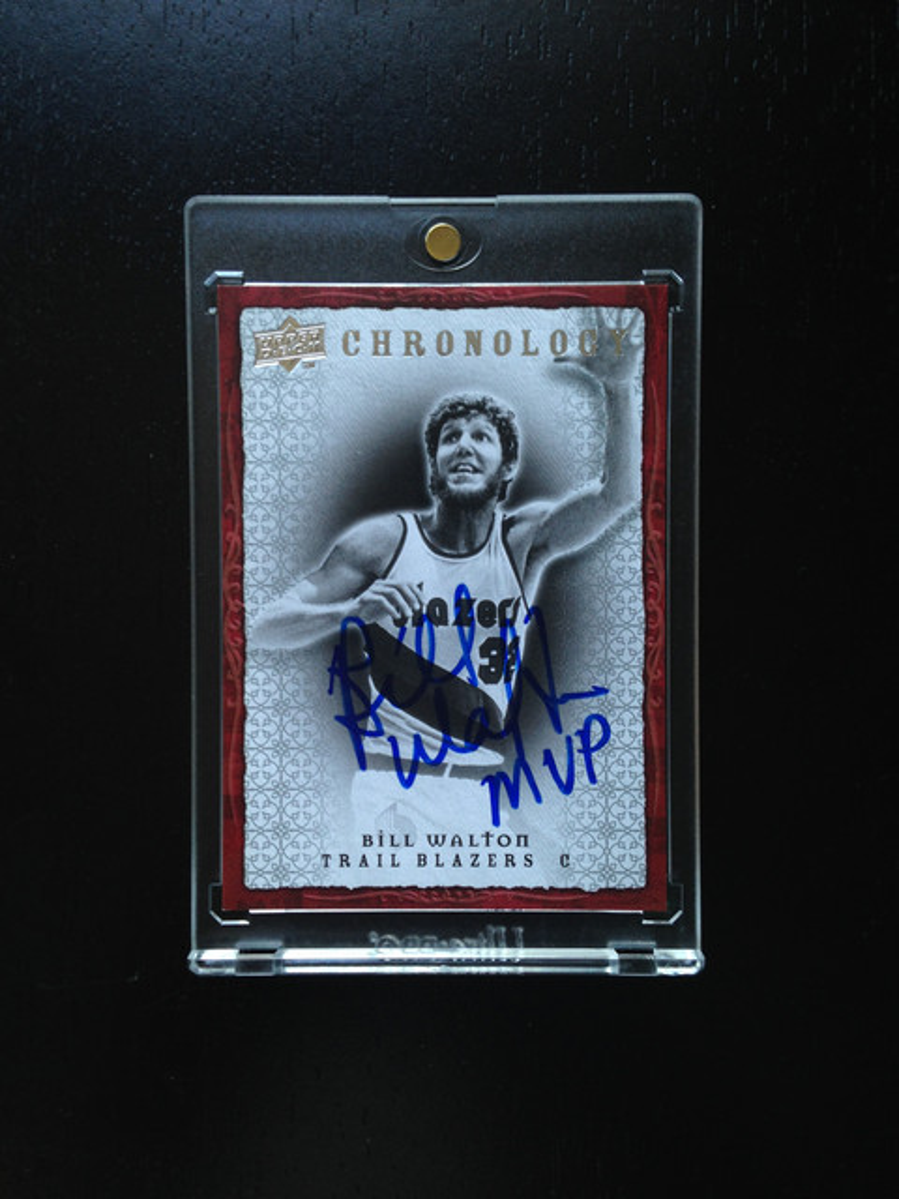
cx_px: 450
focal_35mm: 33
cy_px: 600
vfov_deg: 55.4
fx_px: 1143
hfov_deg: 42.9
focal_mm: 4.12
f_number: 2.4
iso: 64
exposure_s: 1/20
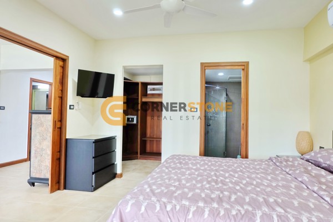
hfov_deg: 73.7
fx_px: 222
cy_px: 111
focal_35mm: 24
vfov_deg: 53.1
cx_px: 166
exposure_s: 1/28
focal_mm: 16
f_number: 3.5
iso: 200
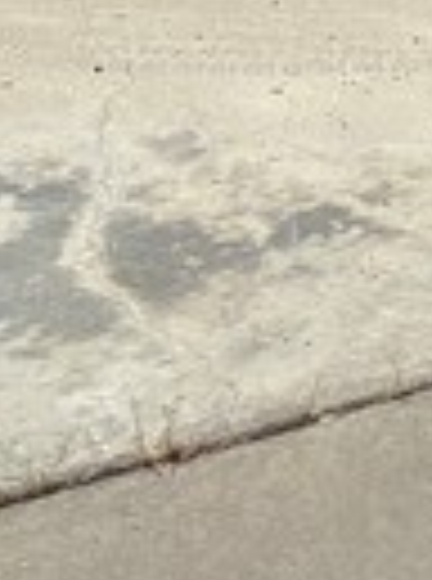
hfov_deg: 6.1
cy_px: -1232
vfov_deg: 8.0
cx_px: 1683
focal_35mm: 207
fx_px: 3462
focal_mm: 5.96
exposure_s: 1/7194
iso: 50
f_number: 1.6
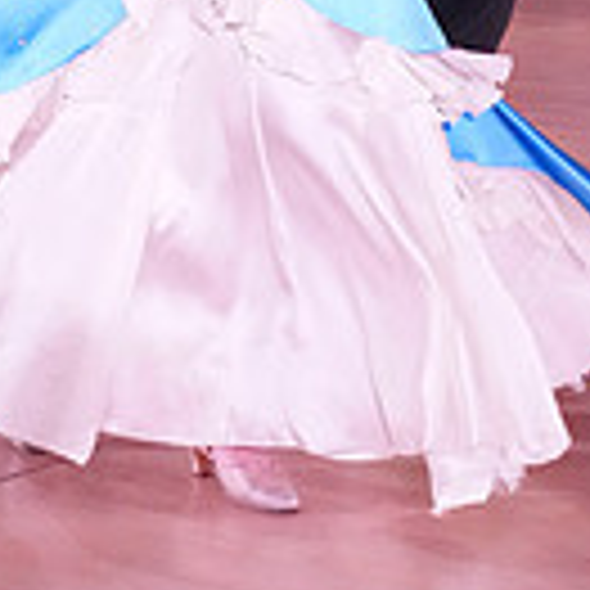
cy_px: -378
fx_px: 2468
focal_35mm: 128
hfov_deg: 13.6
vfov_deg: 12.7
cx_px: 268
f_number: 5
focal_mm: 34
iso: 6400
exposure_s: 1/400
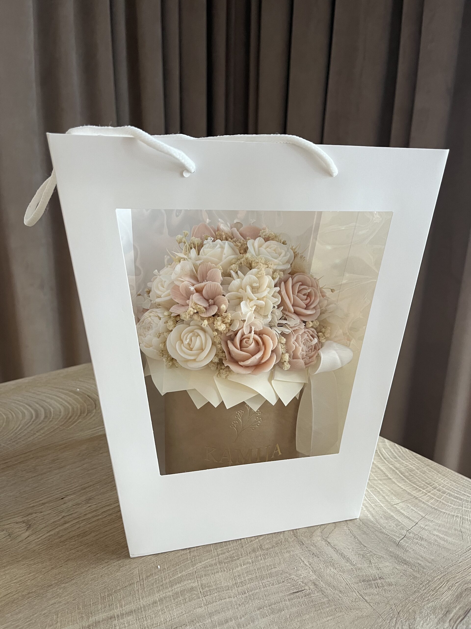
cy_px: 314
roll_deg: +0.5
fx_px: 472
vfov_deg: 67.3
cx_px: 236
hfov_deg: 53.1
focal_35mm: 26
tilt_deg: -16.6
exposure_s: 1/75
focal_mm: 5.1
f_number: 1.6
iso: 125
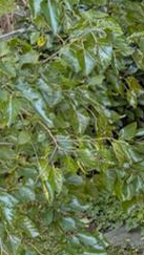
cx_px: 242
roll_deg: +3.3
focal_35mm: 155
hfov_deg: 7.6
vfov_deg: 13.8
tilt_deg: -26.8
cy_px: 222
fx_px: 1050
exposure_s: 1/226
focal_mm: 6.76
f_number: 1.78
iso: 200
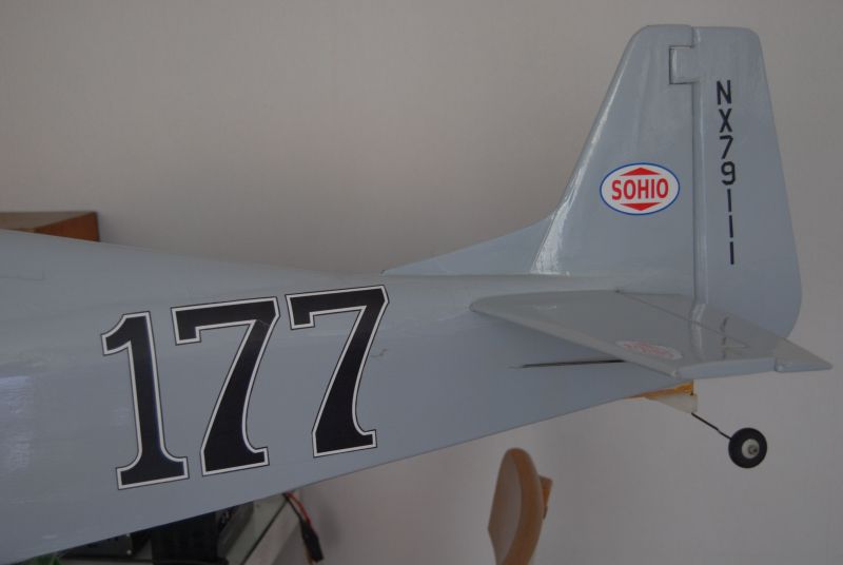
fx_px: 1337
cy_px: 282
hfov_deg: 35.0
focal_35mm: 57
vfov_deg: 23.9
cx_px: 422
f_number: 5.6
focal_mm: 38
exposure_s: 1/20
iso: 400
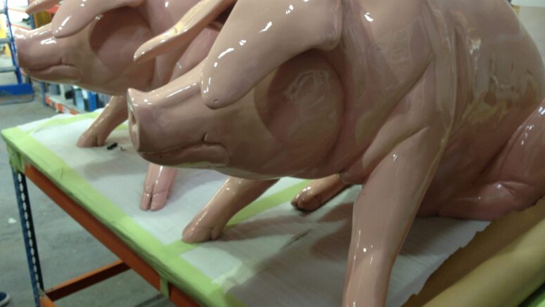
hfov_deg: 54.0
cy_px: 143
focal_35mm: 37
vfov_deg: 32.0
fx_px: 535
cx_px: 276
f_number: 2.4
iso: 64
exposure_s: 1/20
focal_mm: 4.13
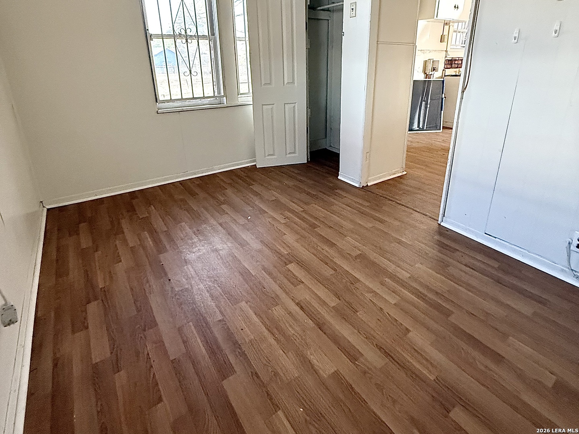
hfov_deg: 102.1
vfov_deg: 85.7
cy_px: 217
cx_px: 290
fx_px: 234
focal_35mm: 14
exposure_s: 1/60
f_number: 2.2
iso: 800
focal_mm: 2.22
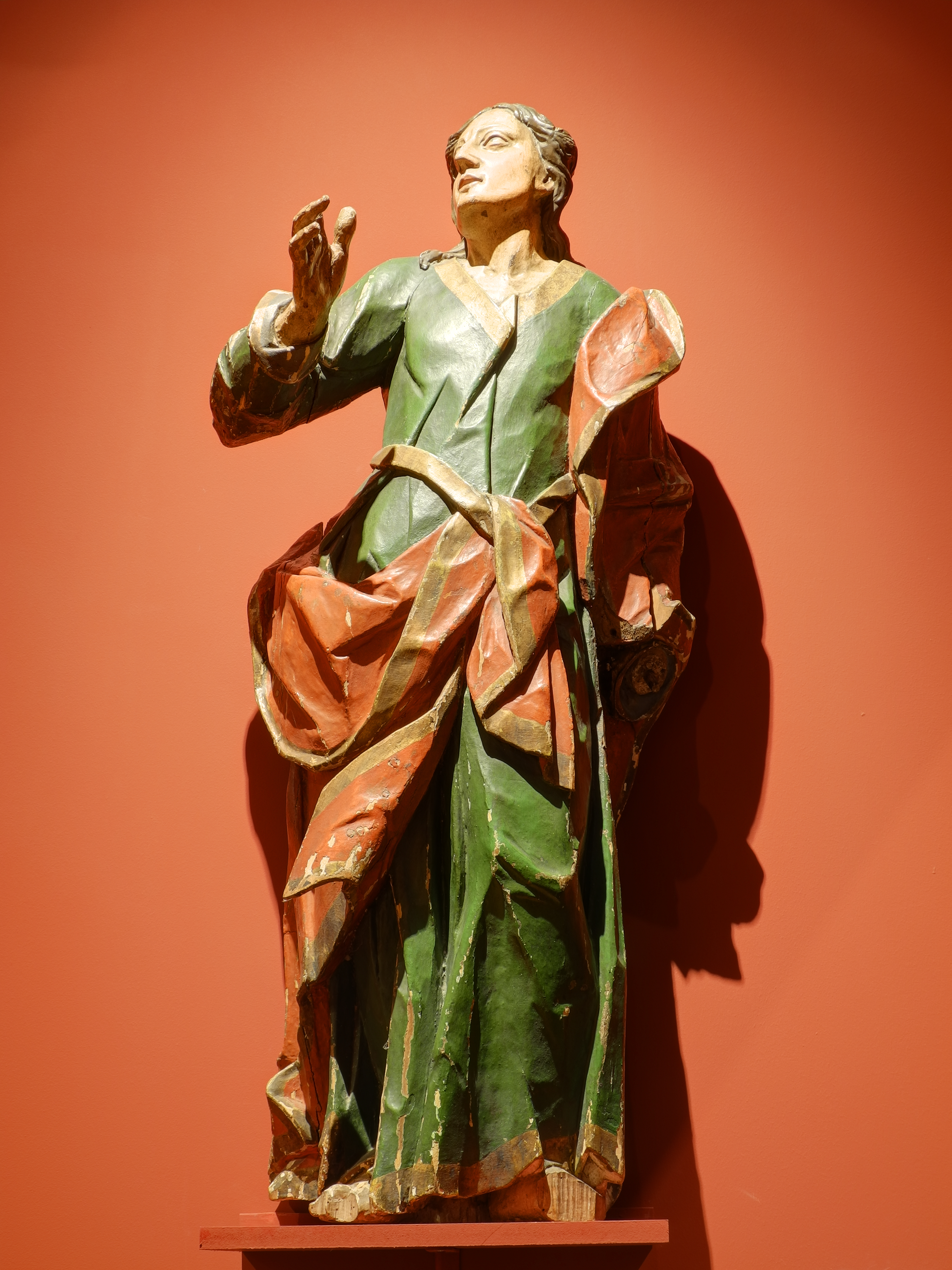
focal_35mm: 68
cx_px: 476
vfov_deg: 28.6
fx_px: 2494
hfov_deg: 21.6
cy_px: 635
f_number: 4.5
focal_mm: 14.5
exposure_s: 1.6
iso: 100
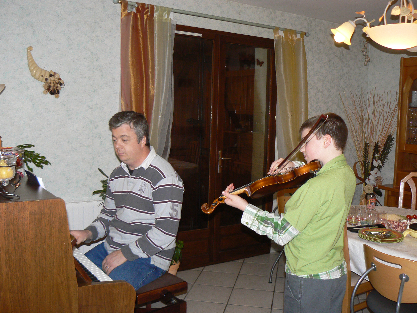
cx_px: 208
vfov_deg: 39.7
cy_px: 156
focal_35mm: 36
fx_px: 434
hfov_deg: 51.4
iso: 100
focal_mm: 6
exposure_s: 1/30
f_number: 2.8
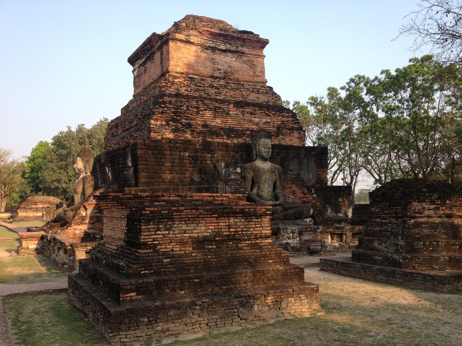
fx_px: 467
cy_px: 173
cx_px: 231
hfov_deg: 52.6
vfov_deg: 40.7
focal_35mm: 35
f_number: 2.4
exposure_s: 1/445
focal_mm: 4.28
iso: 50
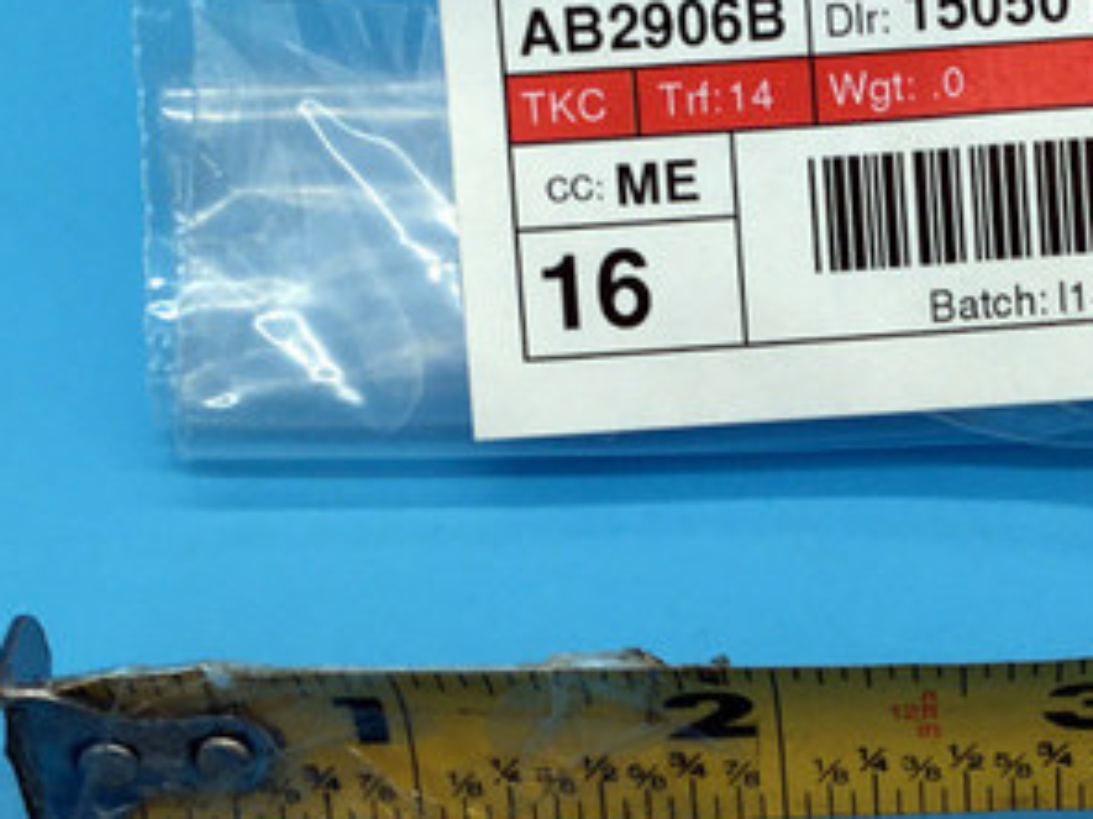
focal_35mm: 63
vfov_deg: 23.3
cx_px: 908
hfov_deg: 29.9
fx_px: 1988
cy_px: 367
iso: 32
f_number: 2.2
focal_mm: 4.15
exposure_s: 1/120
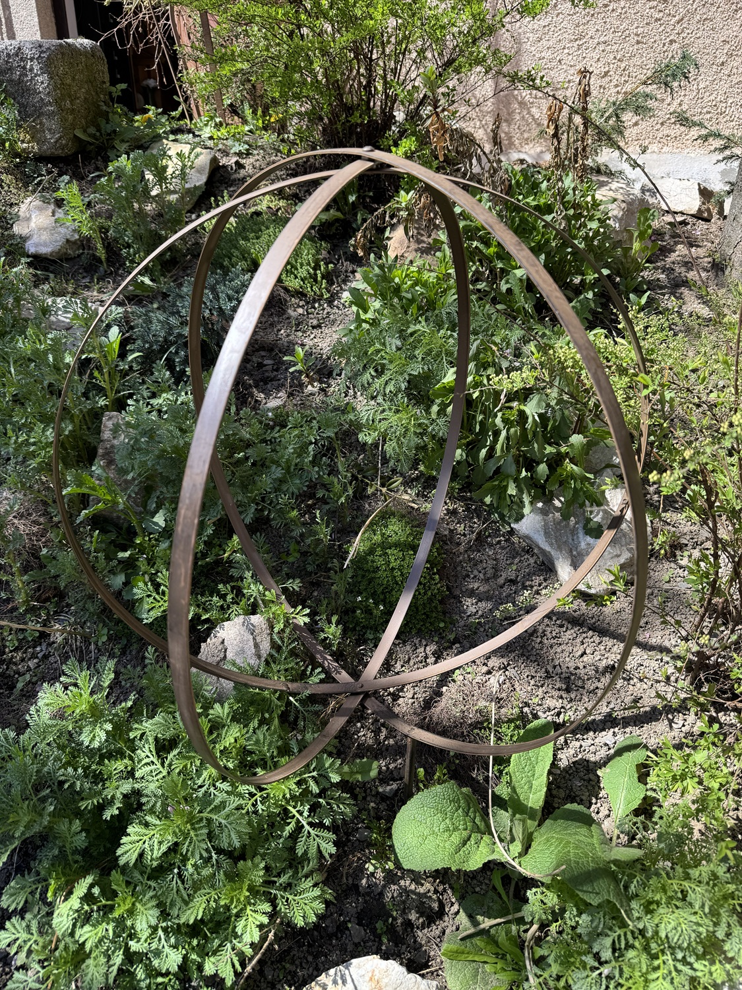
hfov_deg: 56.8
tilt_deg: -22.0
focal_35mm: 24
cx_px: 371
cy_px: 495
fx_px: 686
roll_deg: -0.5
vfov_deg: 71.6
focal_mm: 6.76
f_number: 1.78
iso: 80
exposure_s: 1/925
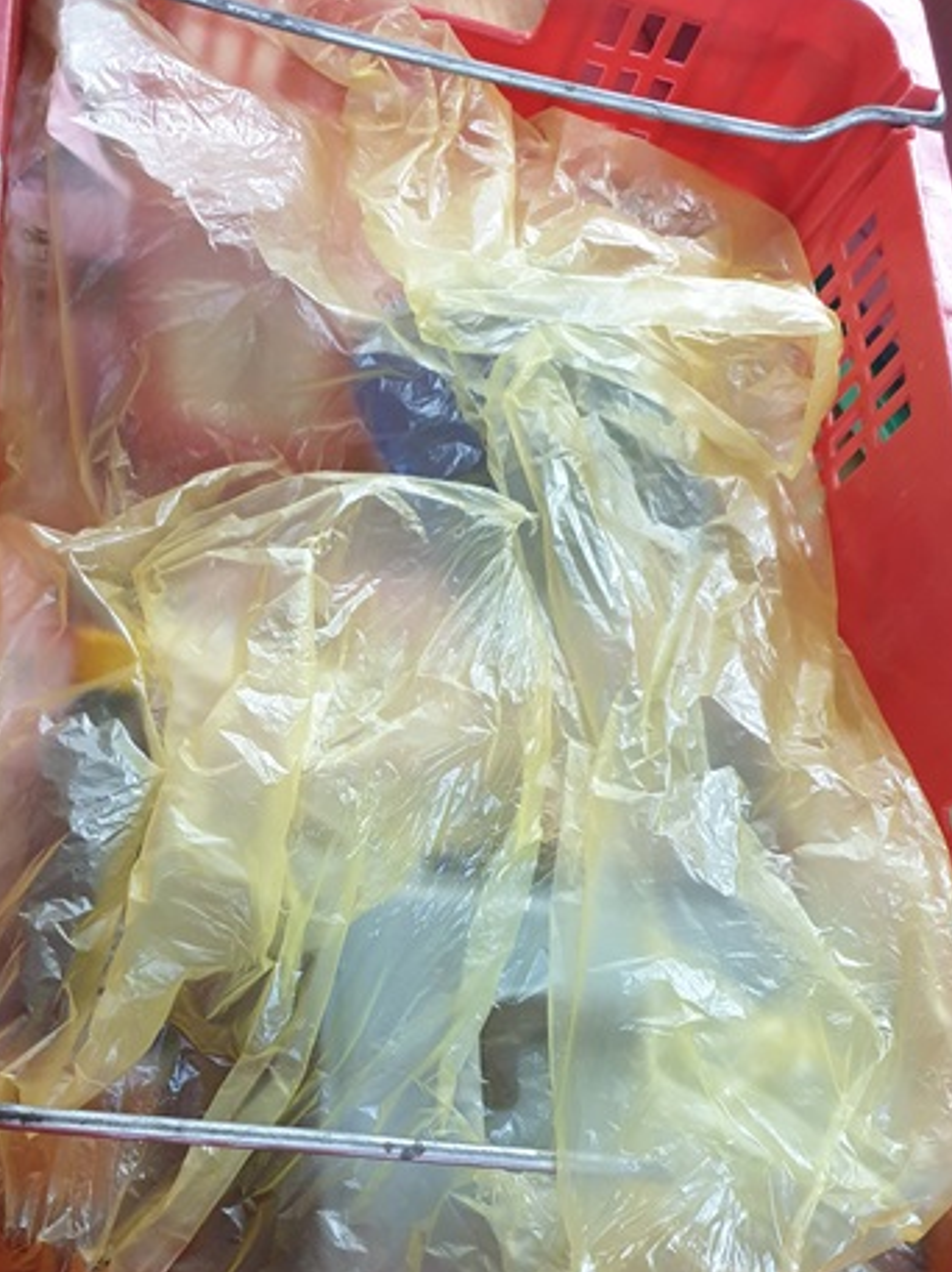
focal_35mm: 41
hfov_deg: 34.8
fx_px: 1506
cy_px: 860
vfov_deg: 45.0
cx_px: 331
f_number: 1.5
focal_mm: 4.3
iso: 400
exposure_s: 1/60
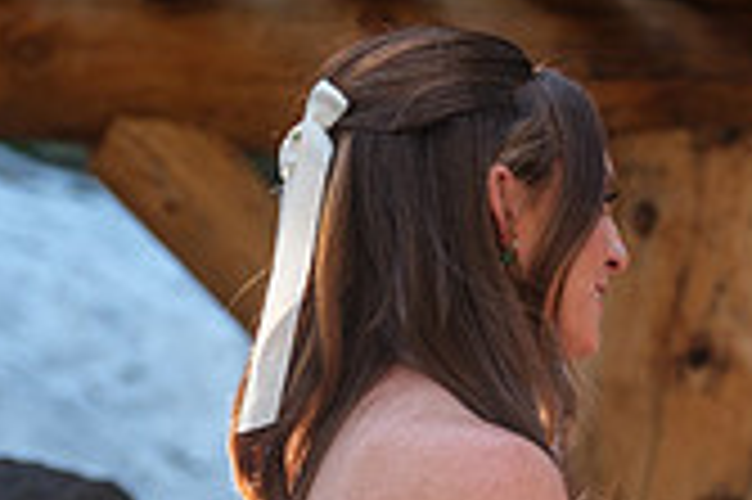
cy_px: 561
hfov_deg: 4.9
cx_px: 793
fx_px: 8765
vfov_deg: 3.3
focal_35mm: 420
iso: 400
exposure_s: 1/220
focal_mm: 80.4
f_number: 3.6
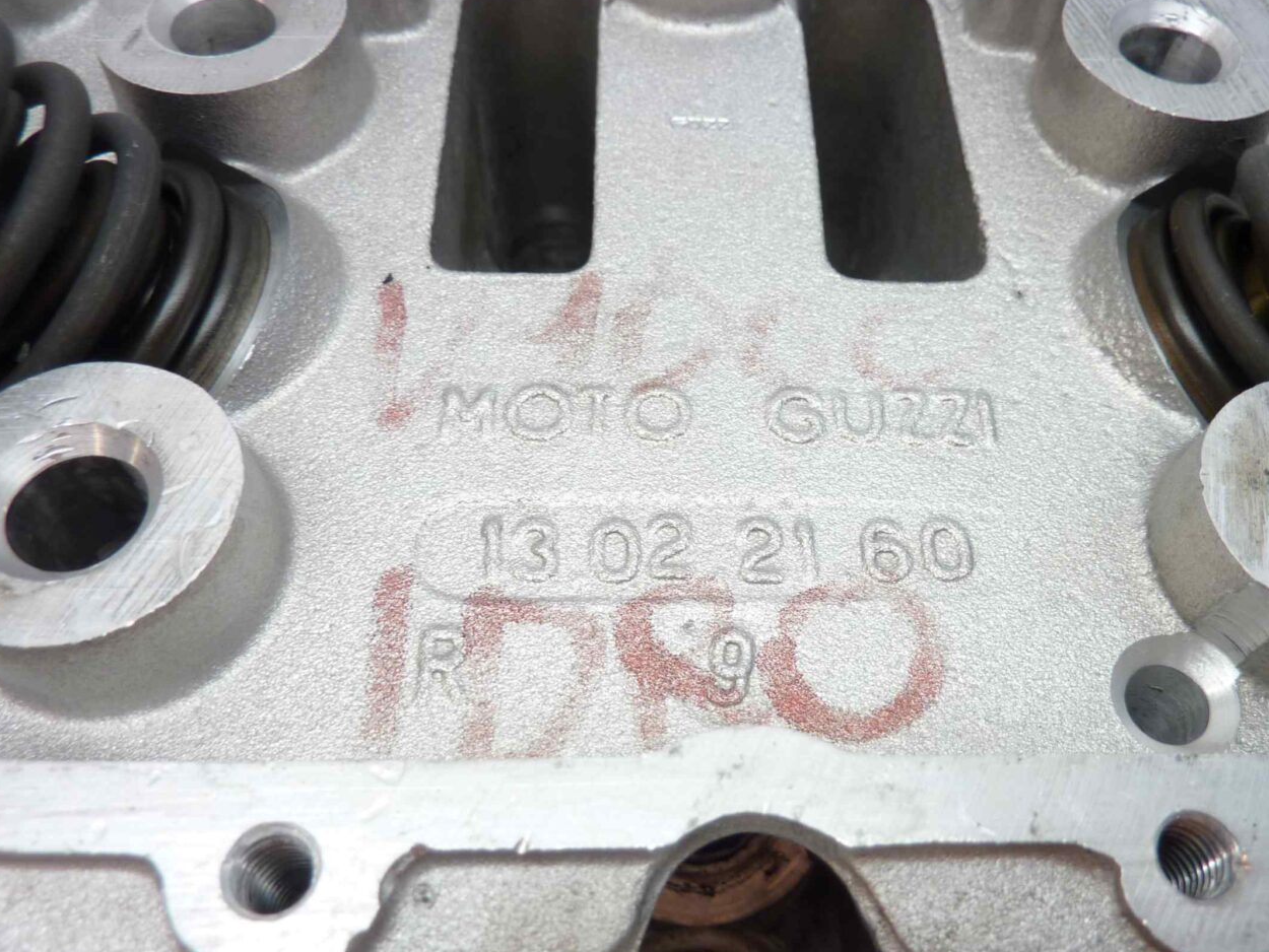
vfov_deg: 46.7
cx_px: 700
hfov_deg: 59.8
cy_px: 524
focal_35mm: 30
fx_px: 1100
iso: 80
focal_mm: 4.1
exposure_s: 1/15
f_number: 3.3
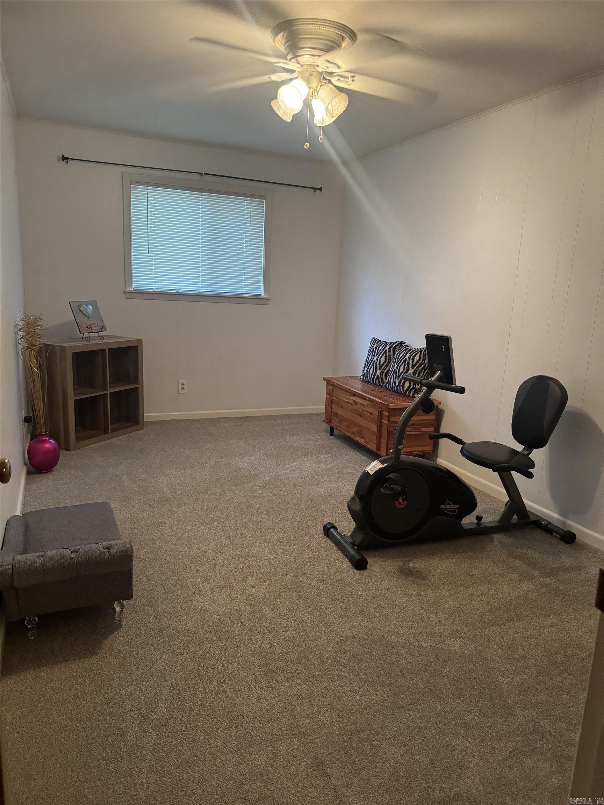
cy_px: 402
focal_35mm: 24
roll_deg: -1.1
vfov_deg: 71.6
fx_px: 558
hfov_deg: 56.8
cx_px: 302
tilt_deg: -12.4
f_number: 1.78
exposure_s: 1/60
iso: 800
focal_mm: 6.76
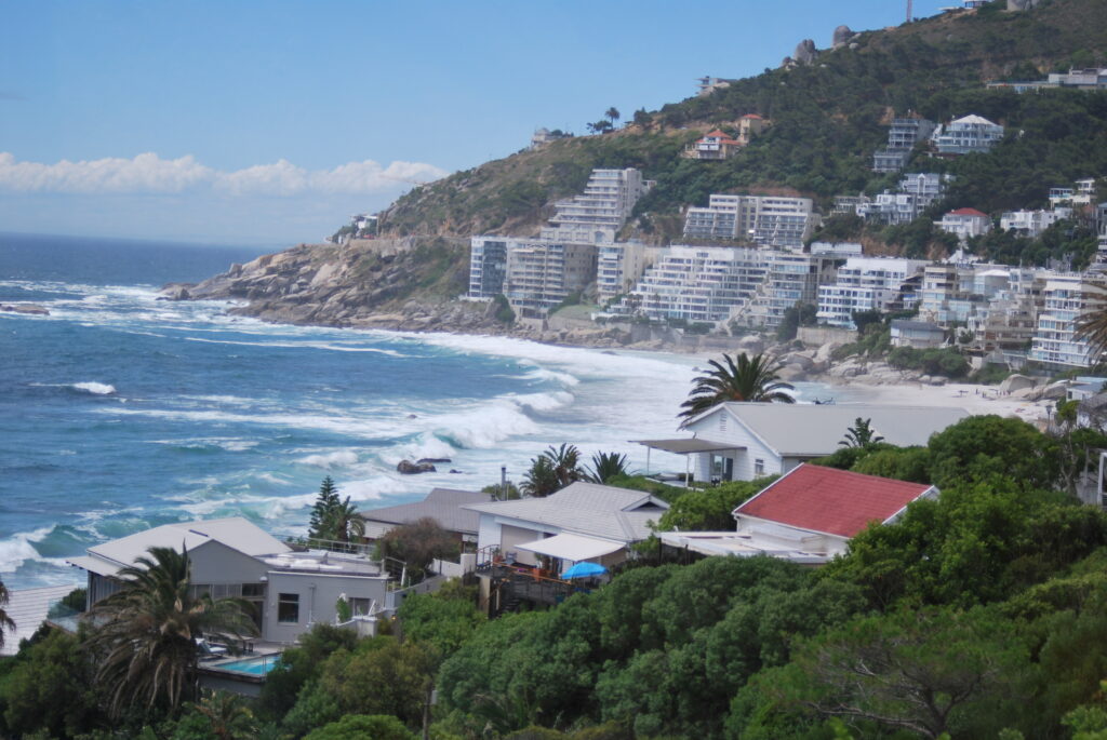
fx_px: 2401
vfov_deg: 17.5
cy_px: 370
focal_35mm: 78
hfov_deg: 26.0
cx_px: 554
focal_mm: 52
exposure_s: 1/1000
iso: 100
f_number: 4.5
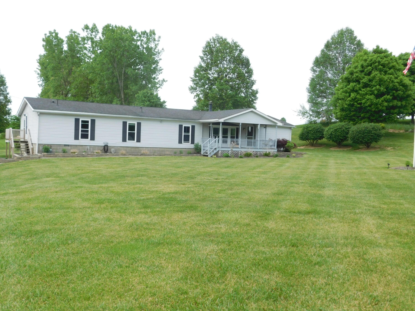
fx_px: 432
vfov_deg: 39.7
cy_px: 156
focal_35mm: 36
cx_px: 208
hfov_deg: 51.4
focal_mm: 6.3
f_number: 3.5
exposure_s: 1/640
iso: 125
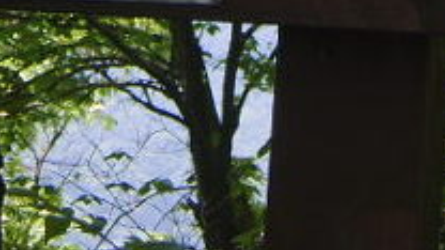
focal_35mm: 261
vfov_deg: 4.5
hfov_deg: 8.2
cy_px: -501
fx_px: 3080
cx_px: 353
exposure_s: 1/180
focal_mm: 11
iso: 50
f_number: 3.5
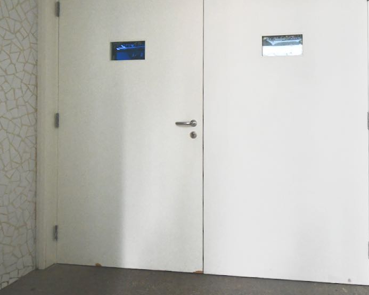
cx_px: 173
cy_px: 114
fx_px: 240
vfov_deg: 62.4
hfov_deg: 75.0
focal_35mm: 22
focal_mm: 10
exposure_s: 1/125
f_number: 4
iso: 2000
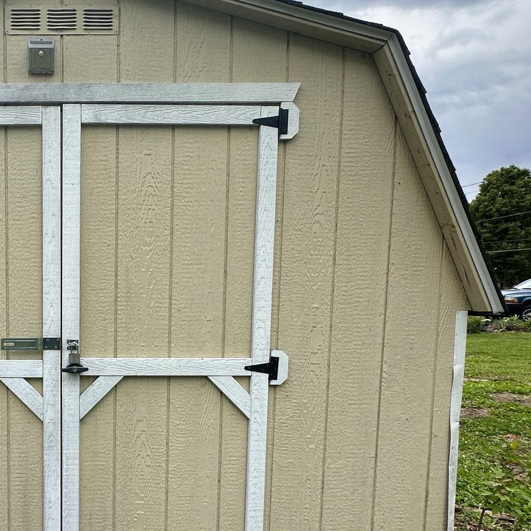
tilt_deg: -5.7
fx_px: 503
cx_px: 51
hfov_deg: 49.4
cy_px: 331
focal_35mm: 29
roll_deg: +1.1
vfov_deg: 55.0
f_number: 2.2
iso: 50
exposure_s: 1/932
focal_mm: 2.22
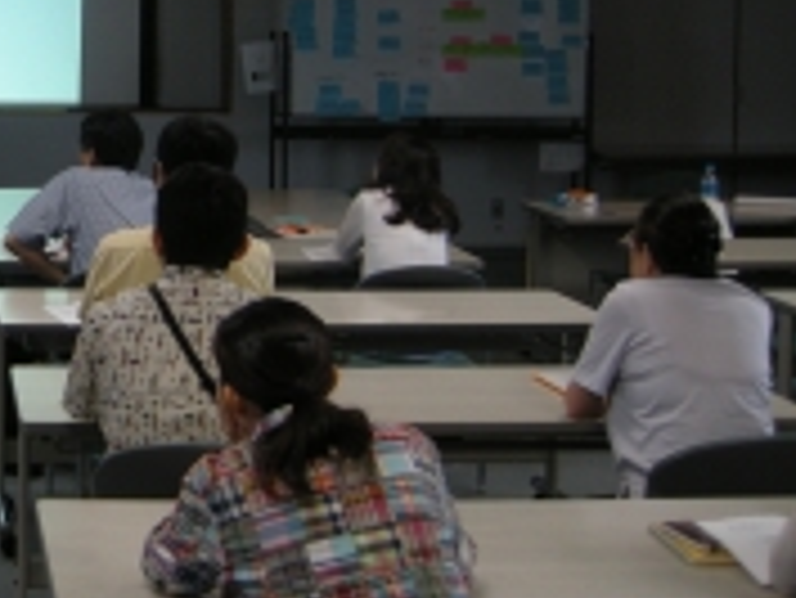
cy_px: 81
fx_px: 1818
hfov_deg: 23.1
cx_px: -99
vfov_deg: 18.4
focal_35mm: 79
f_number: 2.7
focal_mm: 7.5
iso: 93
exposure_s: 1/57.2
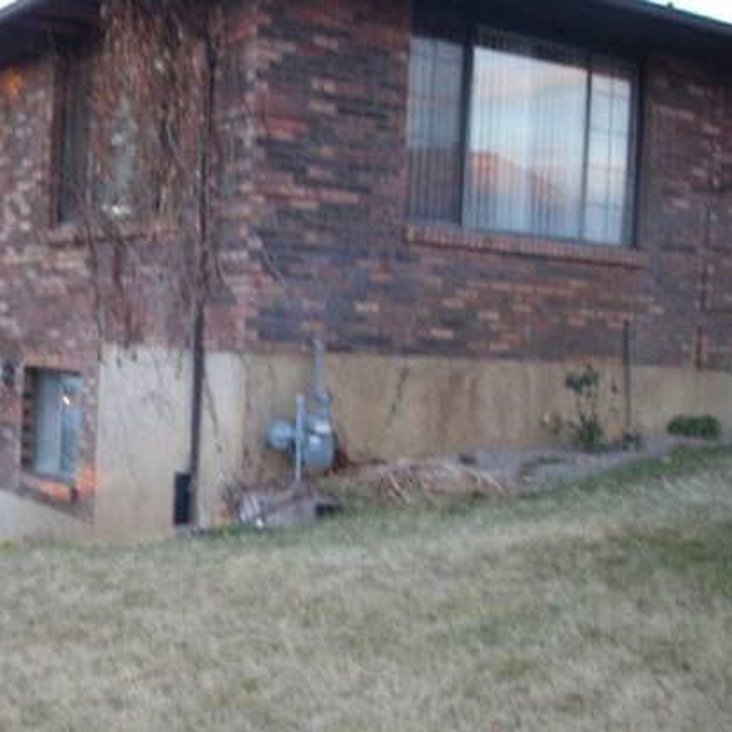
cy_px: 397
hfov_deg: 32.3
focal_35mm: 52
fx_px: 1244
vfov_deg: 32.8
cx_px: 197
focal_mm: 6.3
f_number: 3.3
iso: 160
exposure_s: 1/40
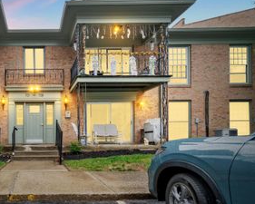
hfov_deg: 60.1
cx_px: 36
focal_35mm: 25
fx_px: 189
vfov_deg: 55.4
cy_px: 139
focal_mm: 10
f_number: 11
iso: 400
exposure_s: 1/25
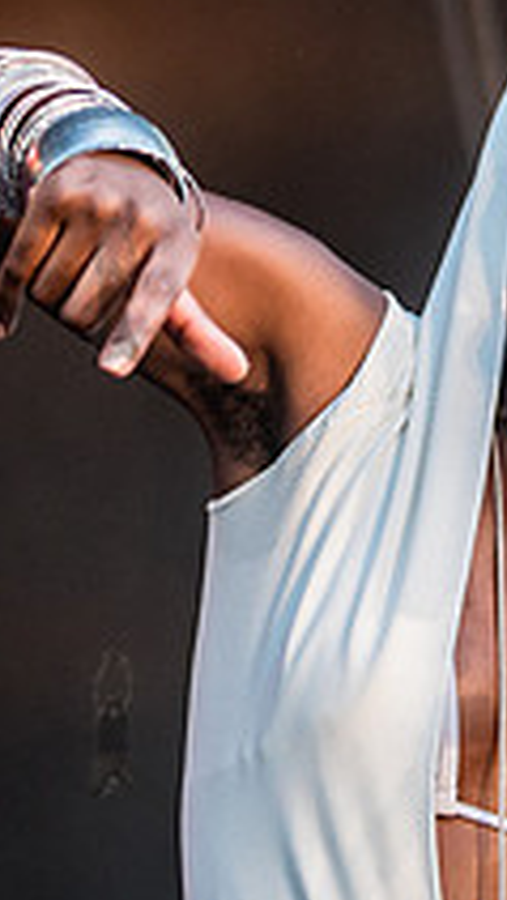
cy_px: 333
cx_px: 577
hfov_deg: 4.2
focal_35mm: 288
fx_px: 6869
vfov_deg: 7.5
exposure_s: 1/1000
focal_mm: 80
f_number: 4
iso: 1000
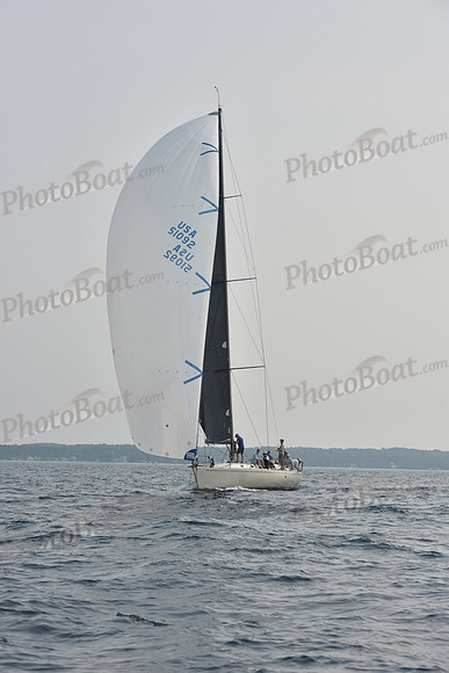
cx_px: 224
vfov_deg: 21.5
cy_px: 336
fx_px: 1776
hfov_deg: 14.4
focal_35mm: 95
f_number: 8
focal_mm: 95
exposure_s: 1/1250
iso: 250
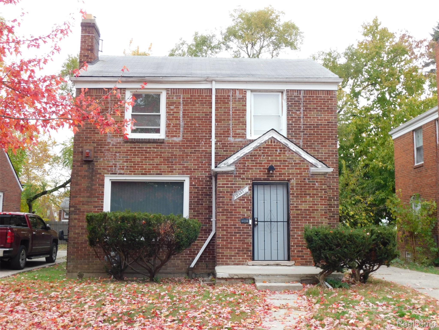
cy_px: 165
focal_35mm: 40
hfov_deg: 46.8
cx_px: 220
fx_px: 507
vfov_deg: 36.0
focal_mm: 7.1
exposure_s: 1/80
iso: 125
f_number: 3.6
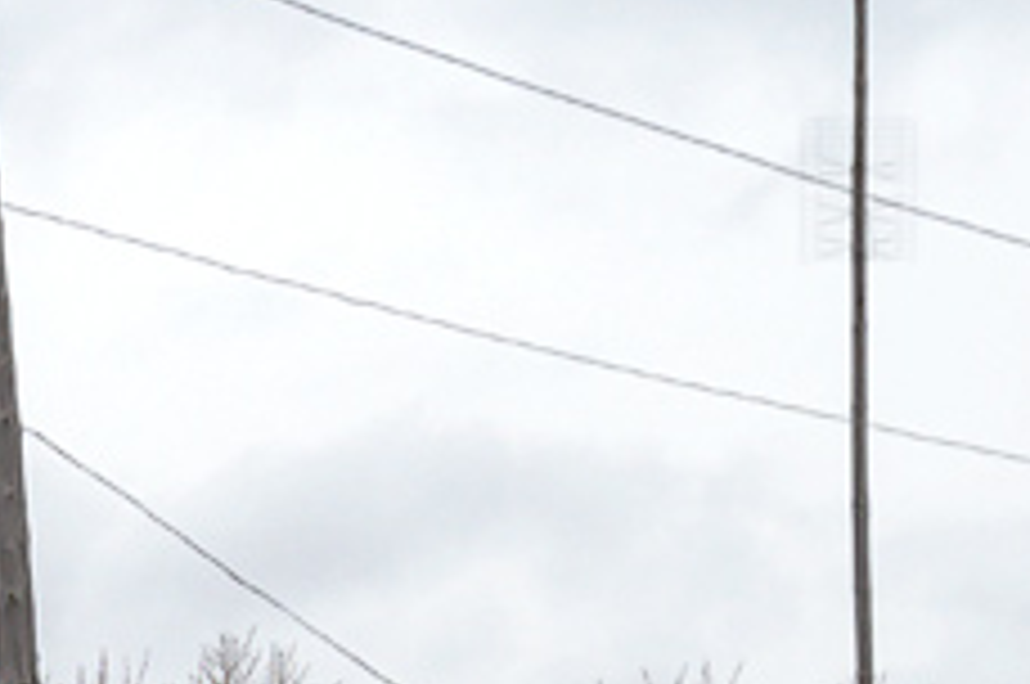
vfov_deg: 8.5
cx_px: -310
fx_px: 4486
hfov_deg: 12.7
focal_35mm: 157
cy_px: 1017
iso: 200
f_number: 7.1
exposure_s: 1/100
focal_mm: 20
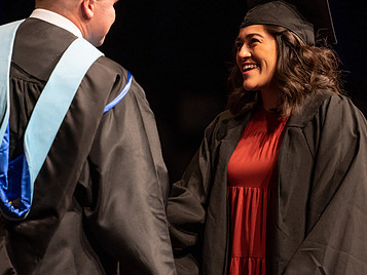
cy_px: 153
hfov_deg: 5.2
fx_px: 4062
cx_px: 154
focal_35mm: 383
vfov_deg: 3.9
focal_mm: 200
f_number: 2.8
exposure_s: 1/200
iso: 1250
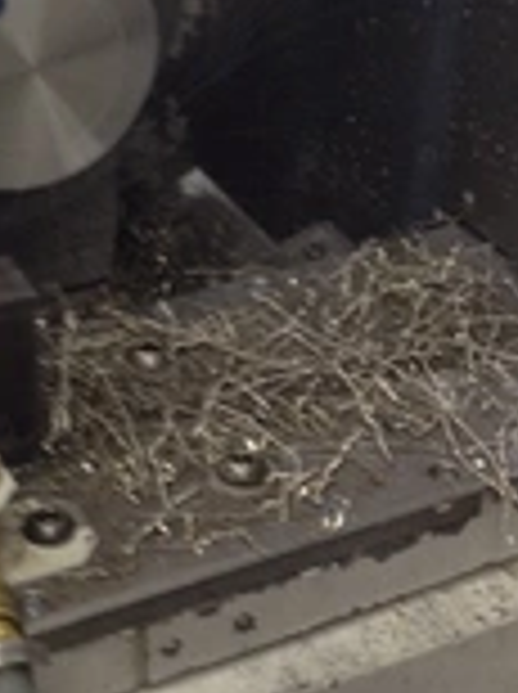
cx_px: 41
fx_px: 1821
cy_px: 306
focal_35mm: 91
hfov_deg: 16.0
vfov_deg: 21.6
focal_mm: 4.28
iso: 200
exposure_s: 1/20
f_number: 2.4
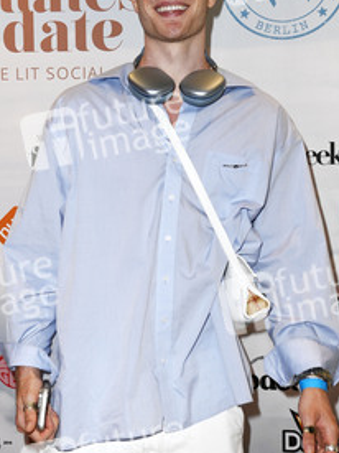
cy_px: 214
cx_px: 153
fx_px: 876
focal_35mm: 67
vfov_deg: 29.0
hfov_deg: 21.9
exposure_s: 1/250
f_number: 5.6
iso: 800
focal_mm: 48
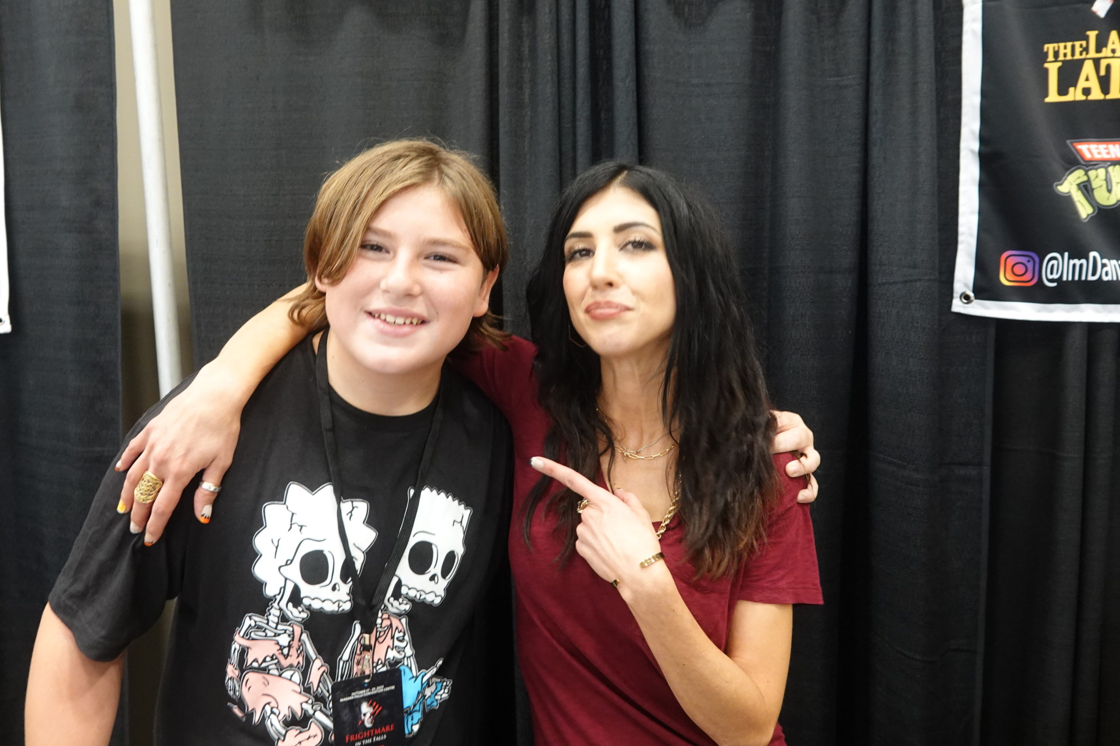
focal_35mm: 27
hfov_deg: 67.3
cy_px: 343
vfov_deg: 47.9
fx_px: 840
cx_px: 526
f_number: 2.5
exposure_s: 1/30
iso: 800
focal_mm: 8.8
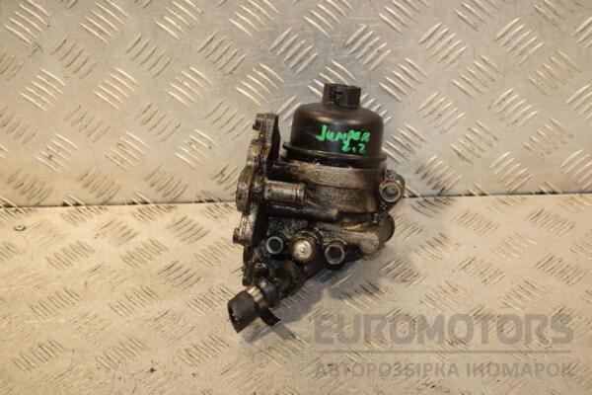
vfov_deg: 18.9
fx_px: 1184
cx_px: 296
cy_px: 198
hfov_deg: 28.1
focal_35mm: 72
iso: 800
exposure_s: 1/200
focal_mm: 48
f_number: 7.1
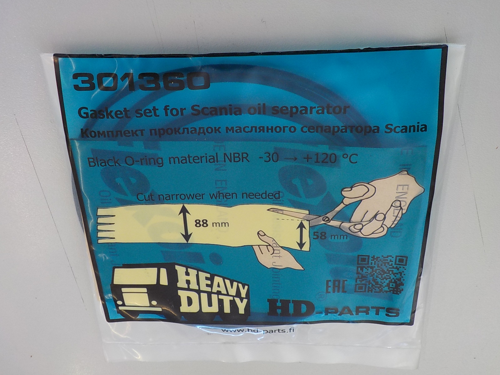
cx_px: 250
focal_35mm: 30
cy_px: 188
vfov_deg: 46.8
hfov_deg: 60.0
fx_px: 433
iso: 140
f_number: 3.3
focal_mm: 4.1
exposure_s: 1/30
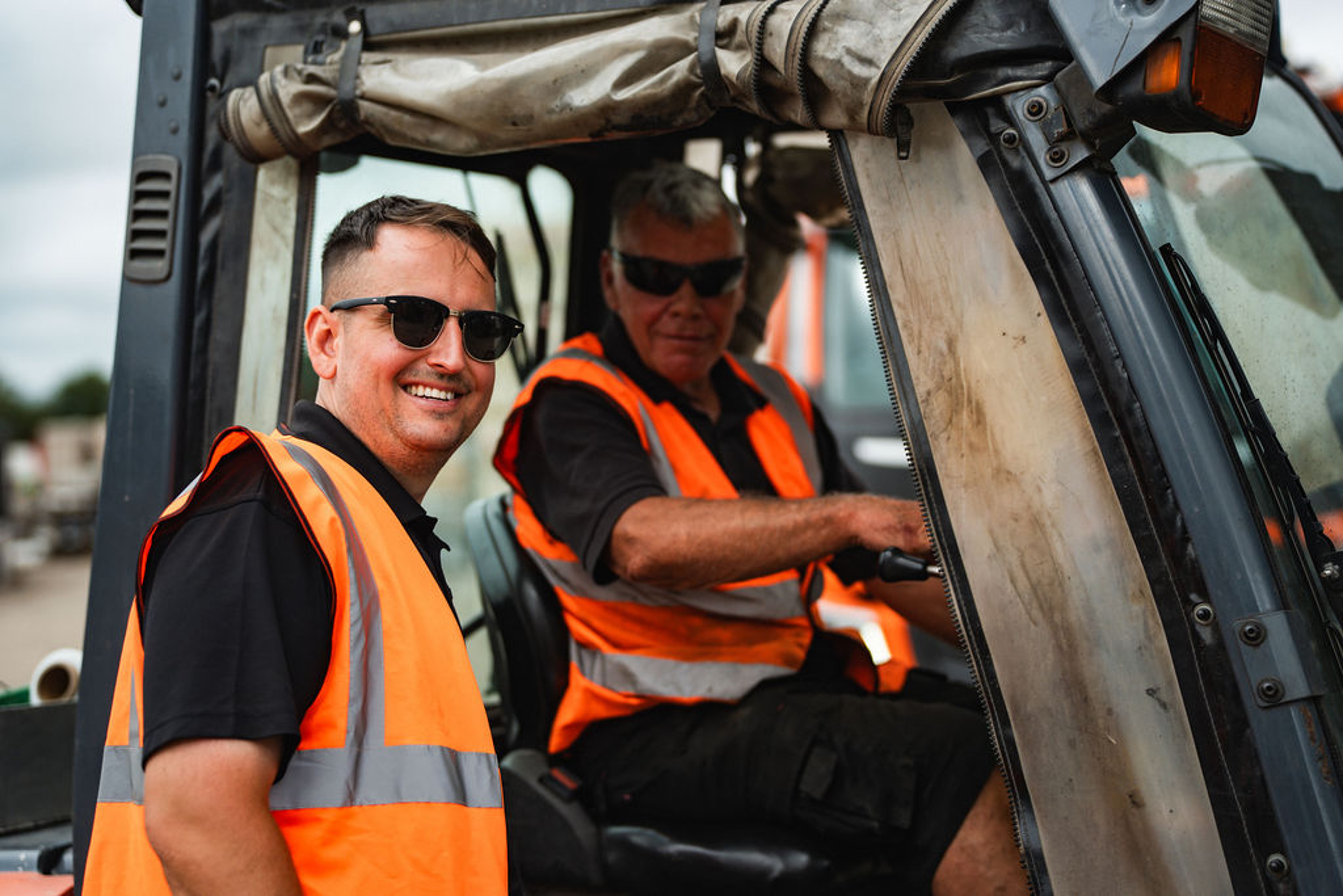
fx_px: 2500
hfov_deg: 30.1
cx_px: 672
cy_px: 448
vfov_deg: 20.3
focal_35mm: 67
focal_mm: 67
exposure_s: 1/800
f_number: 2.5
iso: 125
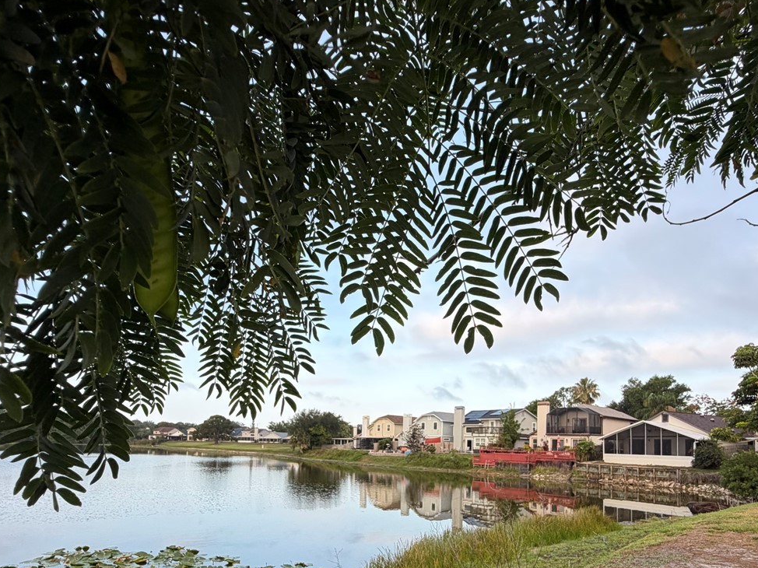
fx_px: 504
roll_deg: -0.5
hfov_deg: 73.8
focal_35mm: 23
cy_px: 408
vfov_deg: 56.6
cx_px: 412
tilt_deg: +3.6
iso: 64
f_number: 2.2
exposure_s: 1/416
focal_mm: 2.22
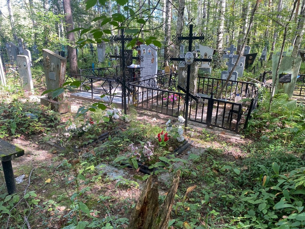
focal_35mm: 26
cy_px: 114
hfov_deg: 67.3
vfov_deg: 53.1
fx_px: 229
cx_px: 152
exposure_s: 1/121
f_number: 1.8
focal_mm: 4.25
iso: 100
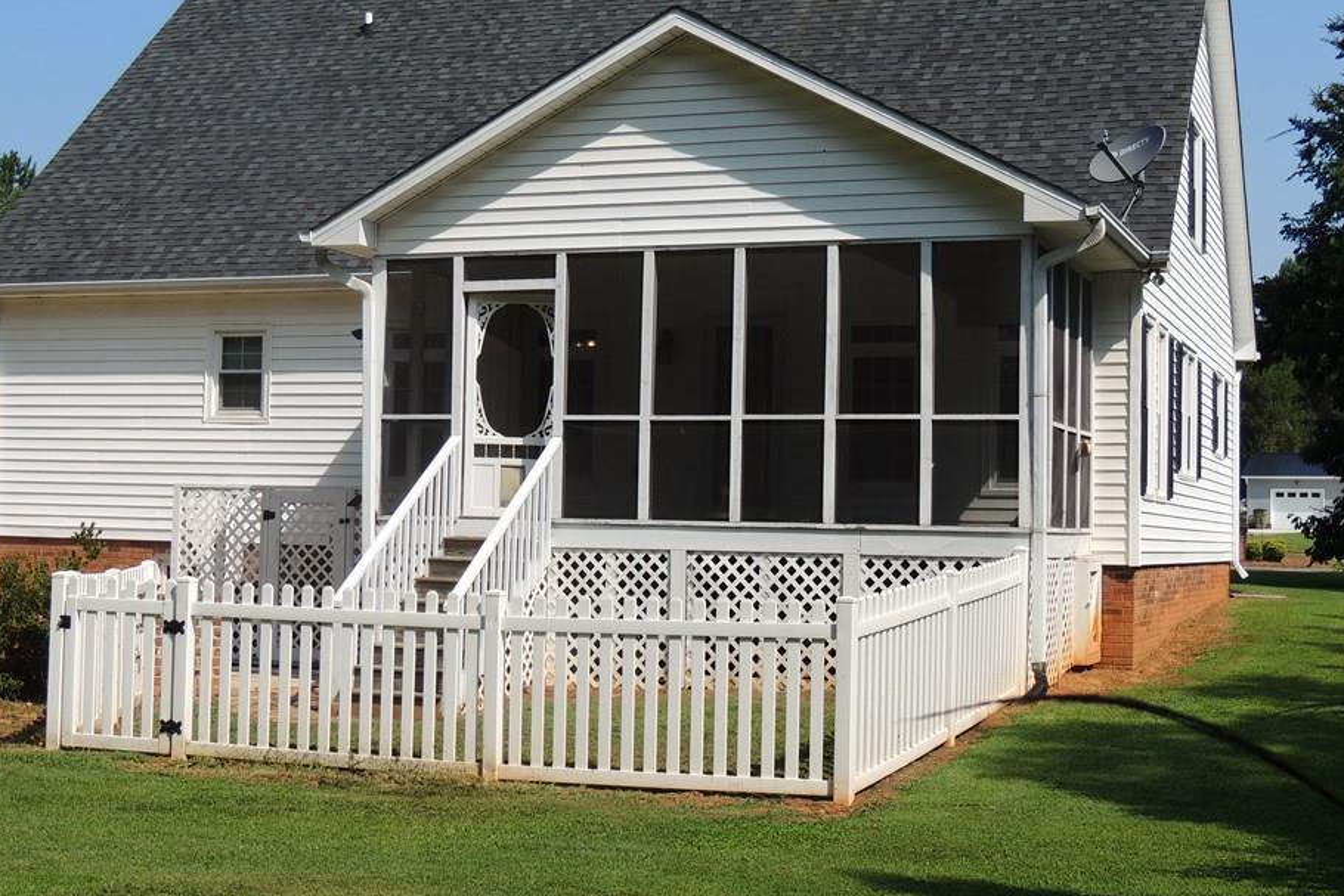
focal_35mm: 55
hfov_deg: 36.2
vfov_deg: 24.6
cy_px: 412
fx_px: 2054
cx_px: 697
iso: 100
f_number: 3.5
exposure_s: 1/1000
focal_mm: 8.3
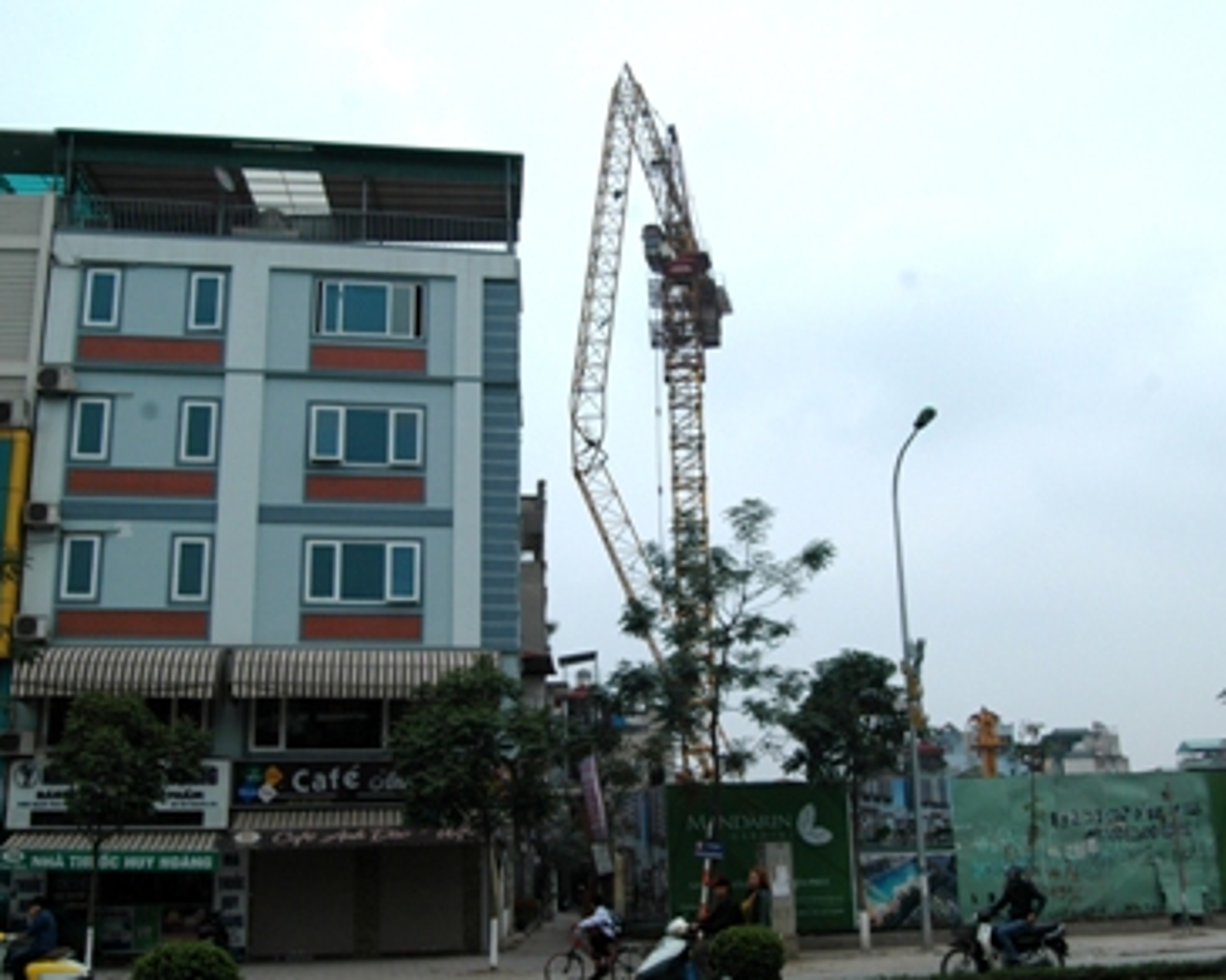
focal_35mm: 38
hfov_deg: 47.9
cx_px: 648
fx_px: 1379
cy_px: 493
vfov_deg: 39.2
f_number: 6.3
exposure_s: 1/1250
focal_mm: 22
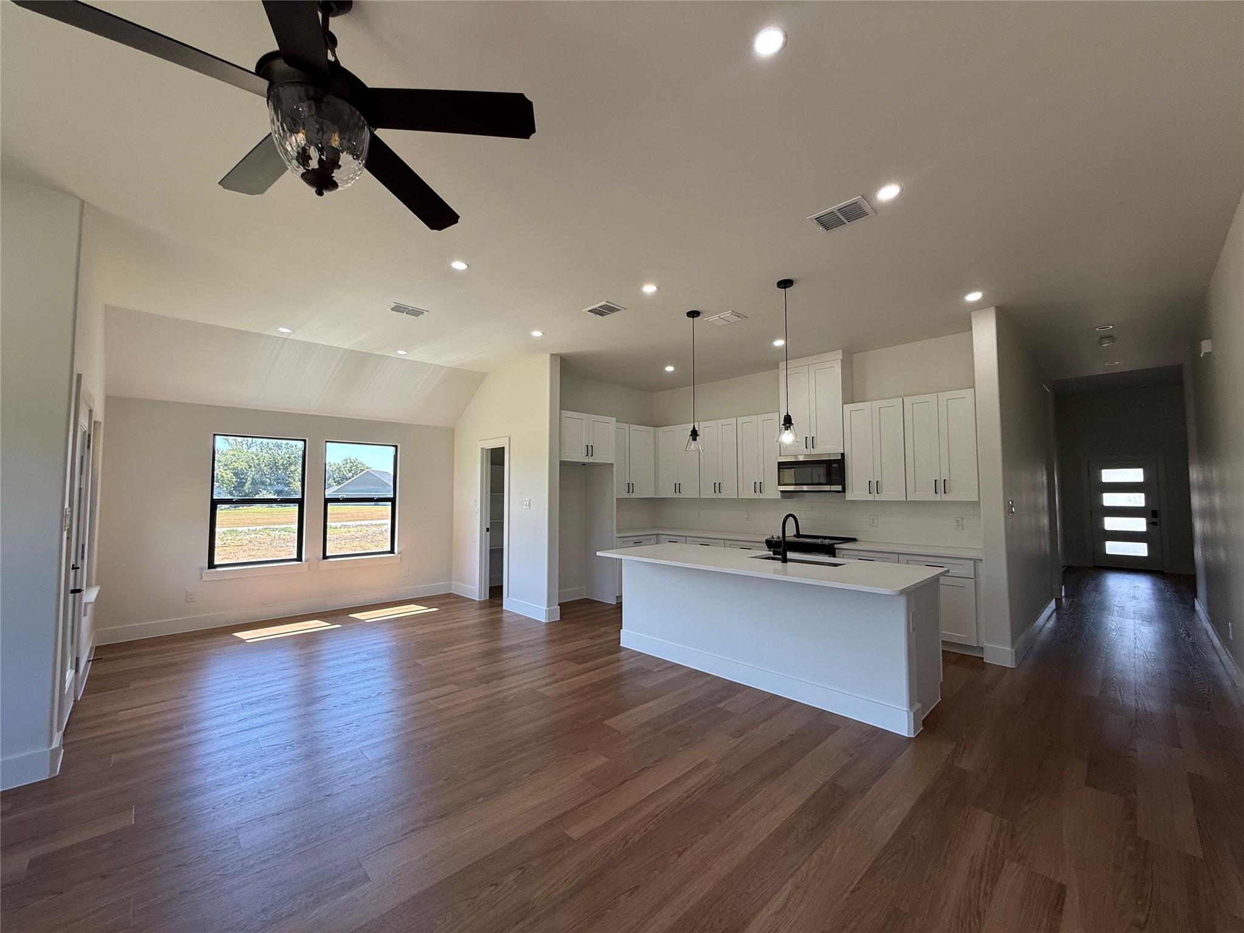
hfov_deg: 102.1
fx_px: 503
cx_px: 622
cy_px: 466
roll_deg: -0.2
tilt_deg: +3.9
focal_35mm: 14
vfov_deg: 85.7
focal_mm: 2.22
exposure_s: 1/112
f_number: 2.2
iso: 64
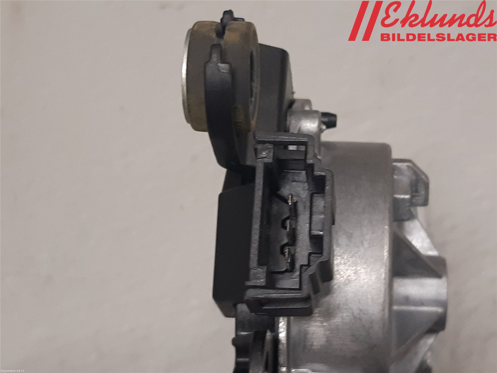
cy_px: 186
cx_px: 248
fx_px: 373
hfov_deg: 67.3
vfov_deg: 53.1
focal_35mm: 26
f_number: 1.7
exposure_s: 1/50
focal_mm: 3.93
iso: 125
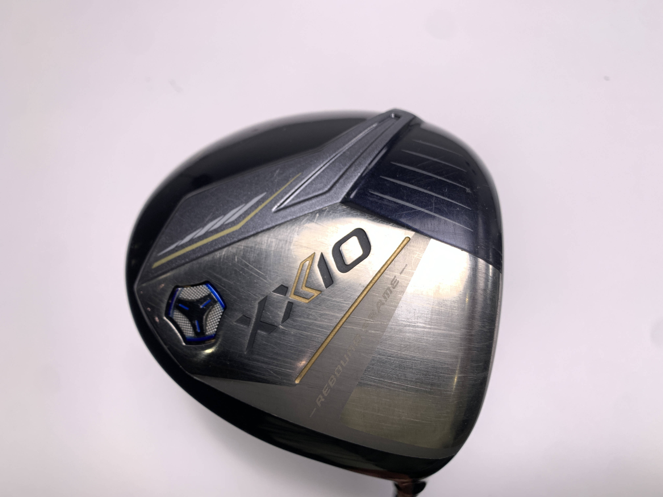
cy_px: 248
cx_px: 332
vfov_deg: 53.1
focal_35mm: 26
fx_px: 498
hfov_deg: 67.3
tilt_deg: -64.7
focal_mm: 4.25
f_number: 1.8
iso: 25
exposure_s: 1/381
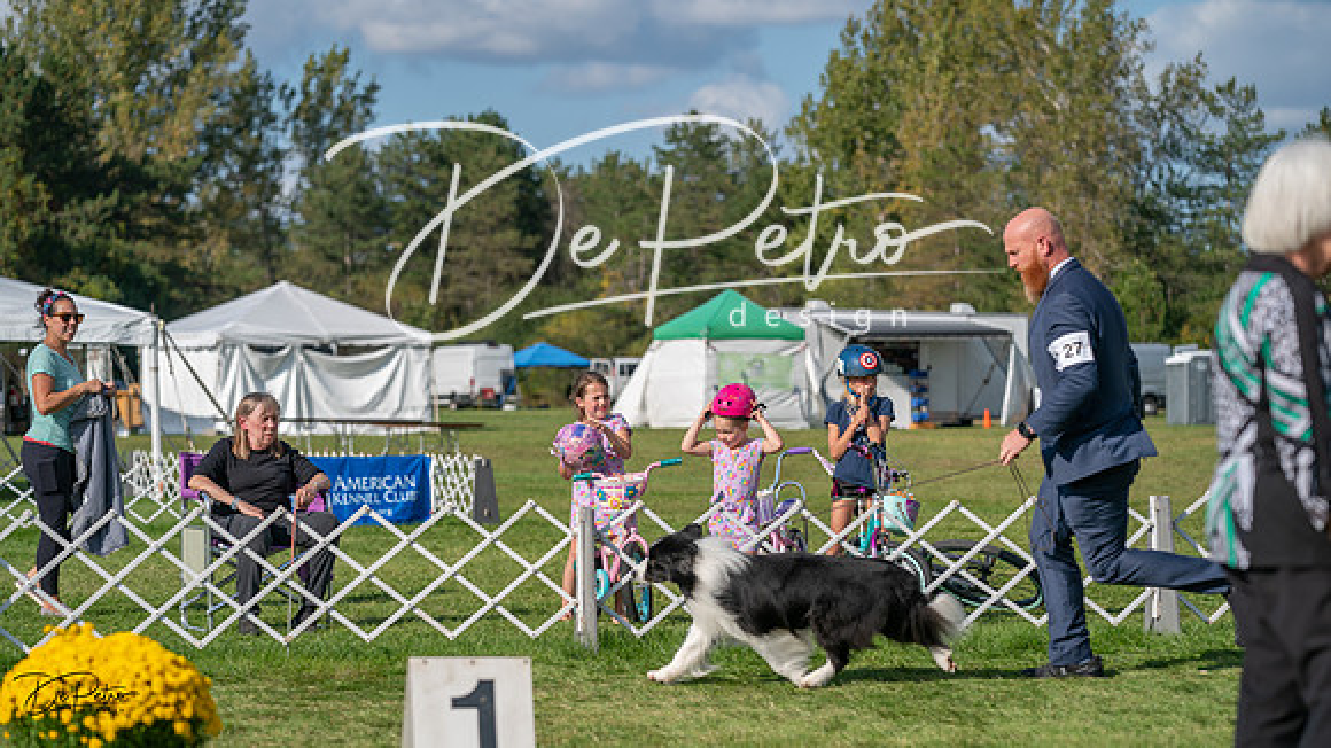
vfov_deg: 9.5
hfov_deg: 16.8
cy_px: 374
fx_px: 4509
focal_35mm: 128
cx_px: 666
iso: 100
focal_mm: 122
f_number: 4
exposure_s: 1/1250
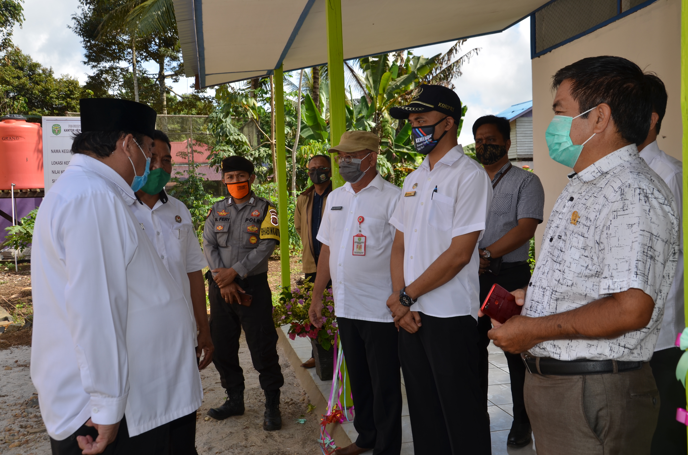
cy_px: 228
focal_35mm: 33
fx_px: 629
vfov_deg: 39.8
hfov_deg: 57.3
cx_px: 344
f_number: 6.3
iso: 100
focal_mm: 22
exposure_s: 1/250
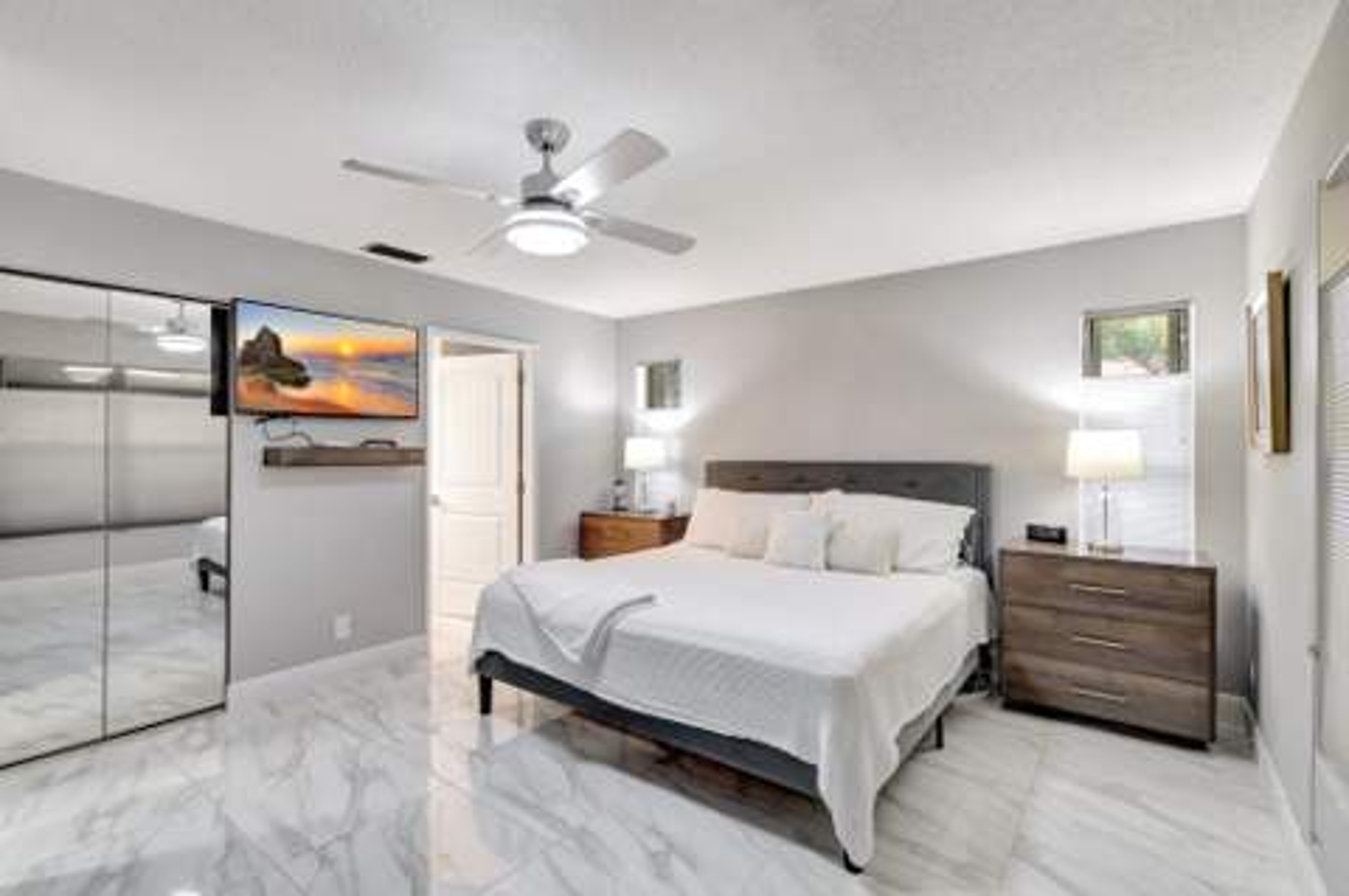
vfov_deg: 77.2
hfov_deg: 100.4
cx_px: 674
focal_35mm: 15
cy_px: 448
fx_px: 561
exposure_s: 1/10
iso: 1000
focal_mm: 10
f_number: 8
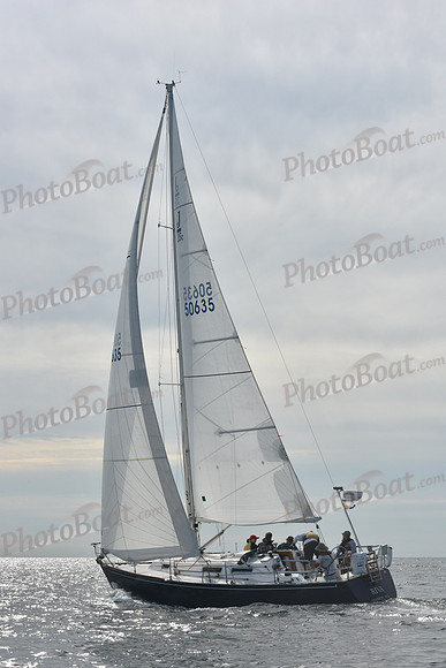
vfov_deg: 28.8
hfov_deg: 19.5
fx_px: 1300
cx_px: 223
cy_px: 334
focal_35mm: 70
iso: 320
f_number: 11
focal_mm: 70
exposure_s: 1/1000
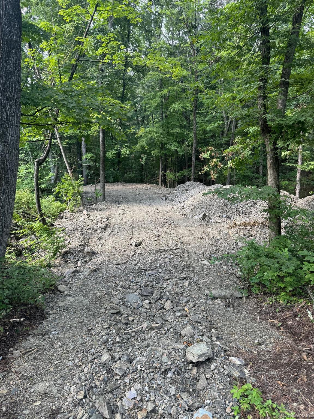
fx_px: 290
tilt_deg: -13.1
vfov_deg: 71.6
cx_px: 157
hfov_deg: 56.8
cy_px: 210
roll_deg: -2.1
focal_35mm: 24
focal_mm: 6.76
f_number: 1.78
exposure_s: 1/121
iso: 64
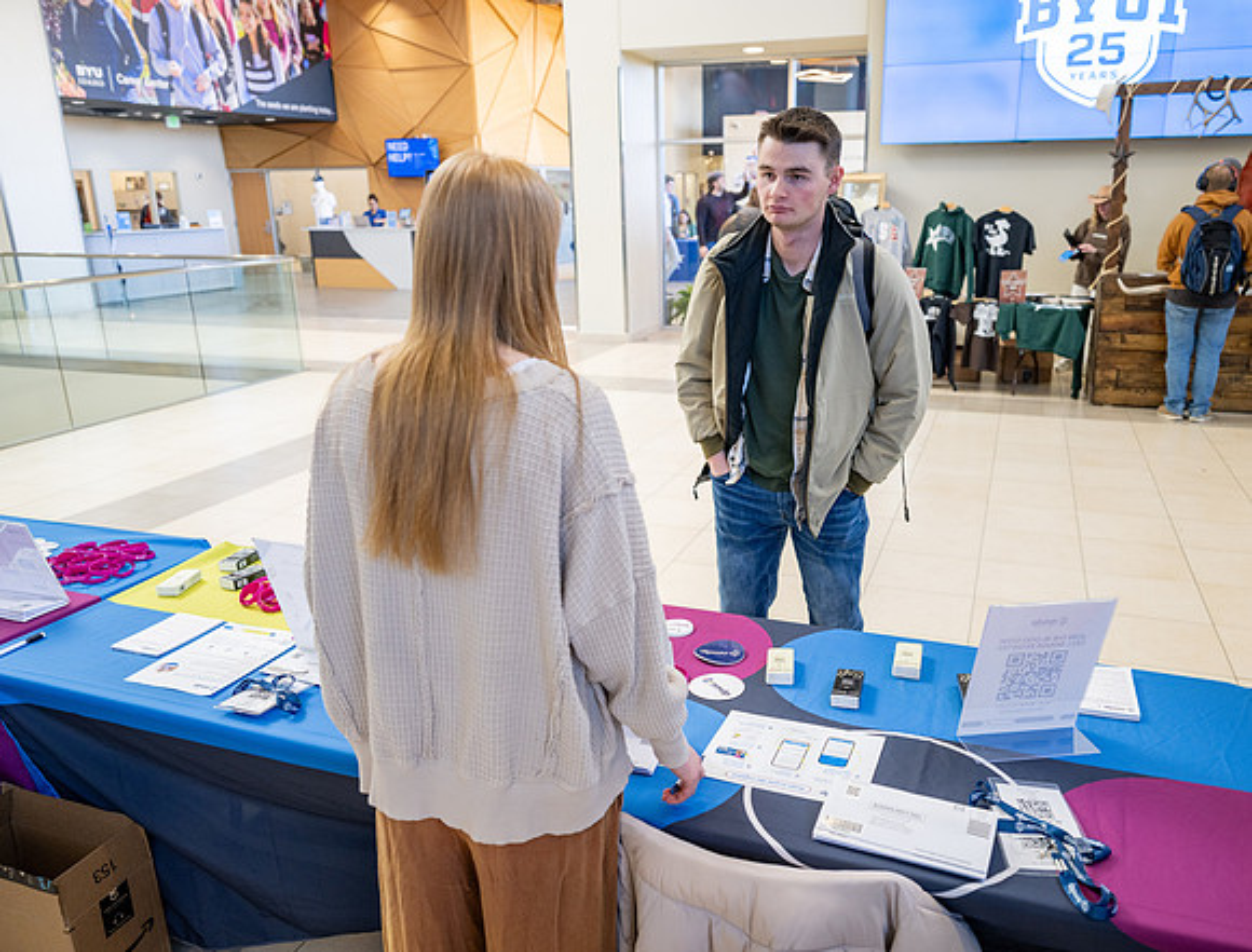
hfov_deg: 66.5
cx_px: 680
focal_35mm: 26
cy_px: 476
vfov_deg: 53.1
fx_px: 952
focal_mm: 24
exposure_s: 1/200
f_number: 2.8
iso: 640
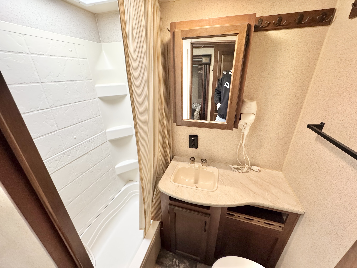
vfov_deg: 85.7
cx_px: 178
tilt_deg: -24.0
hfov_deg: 102.1
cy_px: 134
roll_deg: +0.4
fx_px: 144
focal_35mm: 14
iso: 320
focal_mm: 2.22
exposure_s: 1/99
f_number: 2.2
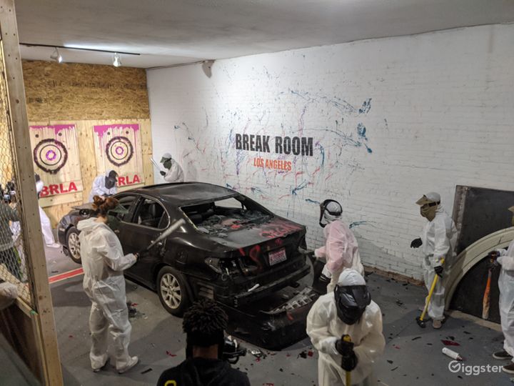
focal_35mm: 27
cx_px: 257
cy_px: 193
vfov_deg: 51.4
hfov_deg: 65.3
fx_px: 401
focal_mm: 4.44
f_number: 1.8
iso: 358
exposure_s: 1/59.9
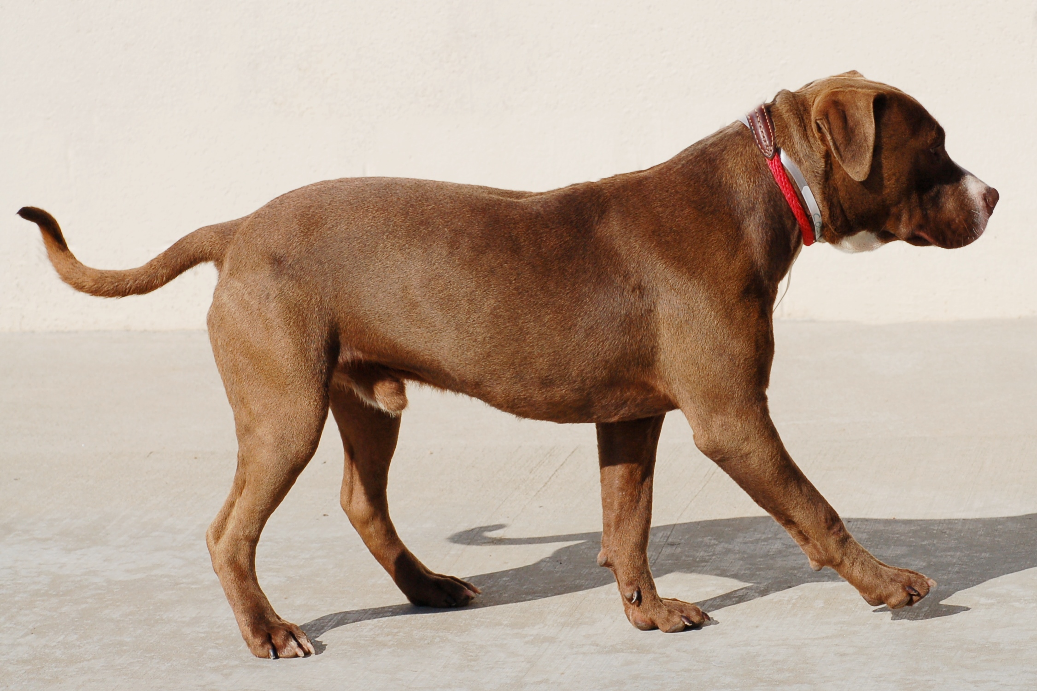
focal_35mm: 158
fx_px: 4537
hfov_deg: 13.0
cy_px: 346
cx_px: 518
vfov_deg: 8.7
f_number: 8
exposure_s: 1/1000
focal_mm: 105
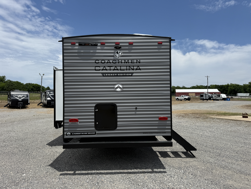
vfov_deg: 56.8
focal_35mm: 24
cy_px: 94
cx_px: 126
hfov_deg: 71.6
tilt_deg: +1.7
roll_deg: -1.0
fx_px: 174
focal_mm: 6.76
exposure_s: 1/8130
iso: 80
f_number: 1.78
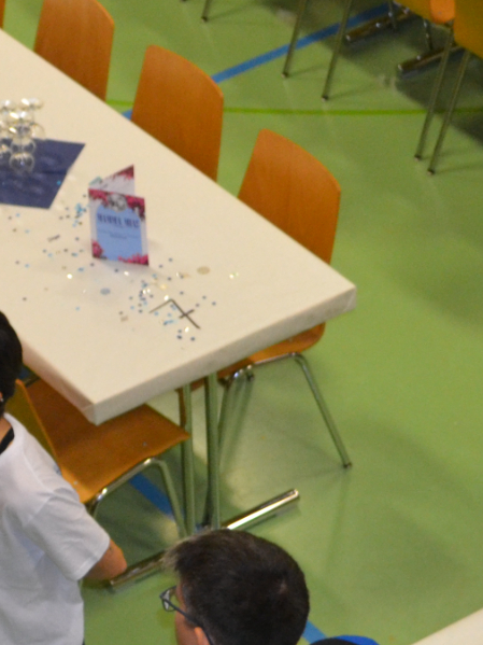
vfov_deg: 14.3
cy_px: 408
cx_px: -357
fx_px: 2568
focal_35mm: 138
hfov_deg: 10.2
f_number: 4.5
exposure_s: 1/60
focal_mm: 28
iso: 1250
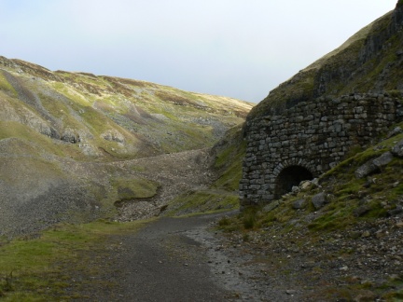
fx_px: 419
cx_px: 202
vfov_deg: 39.7
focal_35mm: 36
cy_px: 151
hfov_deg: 51.4
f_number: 5.6
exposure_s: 1/250
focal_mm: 6
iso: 80
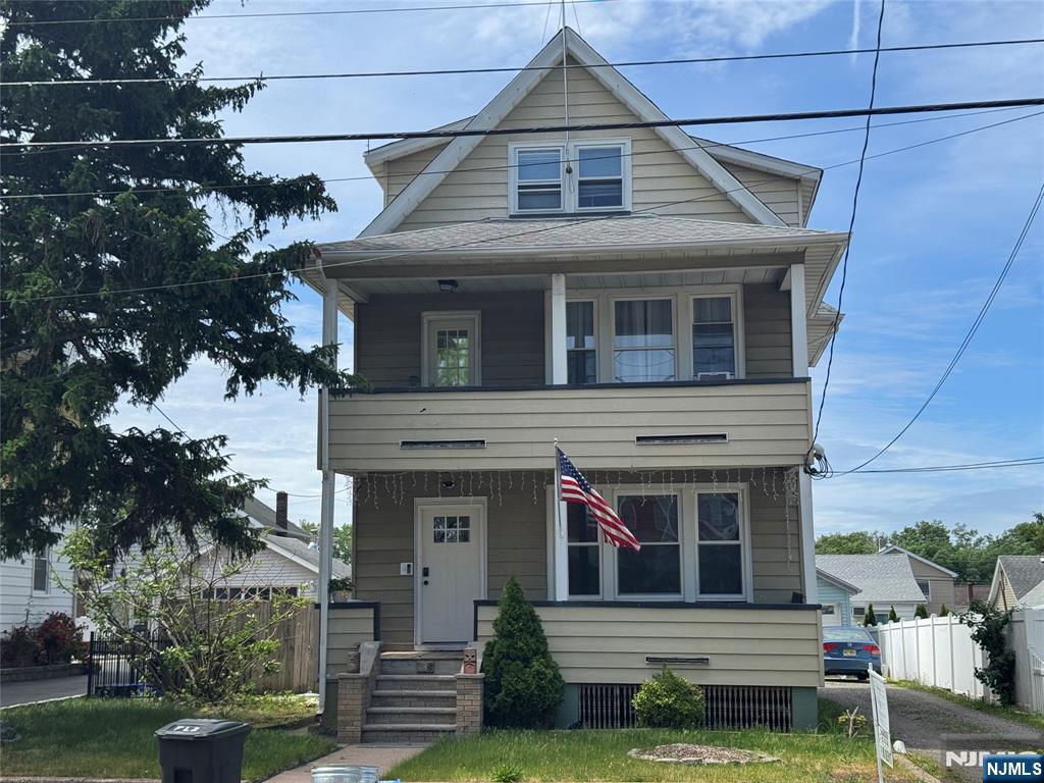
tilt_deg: +8.9
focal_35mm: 48
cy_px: 392
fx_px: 1448
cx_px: 522
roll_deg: +0.7
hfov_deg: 39.7
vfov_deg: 30.3
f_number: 1.78
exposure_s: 1/4049
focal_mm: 6.76
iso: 64
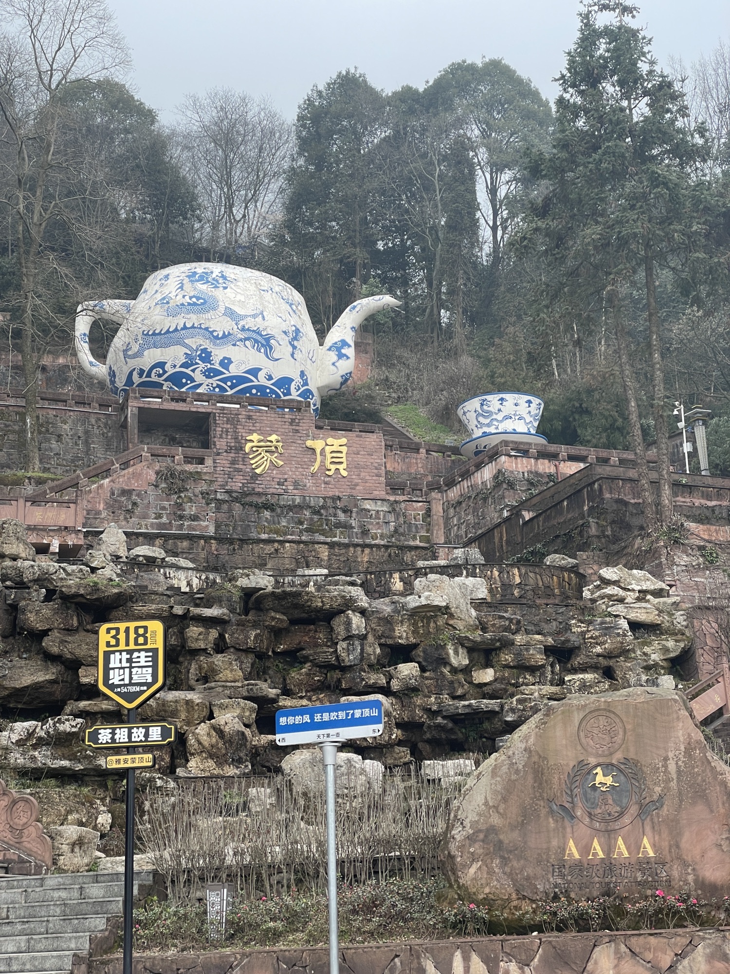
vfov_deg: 36.8
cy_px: 487
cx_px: 365
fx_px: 1462
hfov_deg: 28.0
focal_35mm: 52
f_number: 2
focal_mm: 6
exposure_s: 1/274
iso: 25
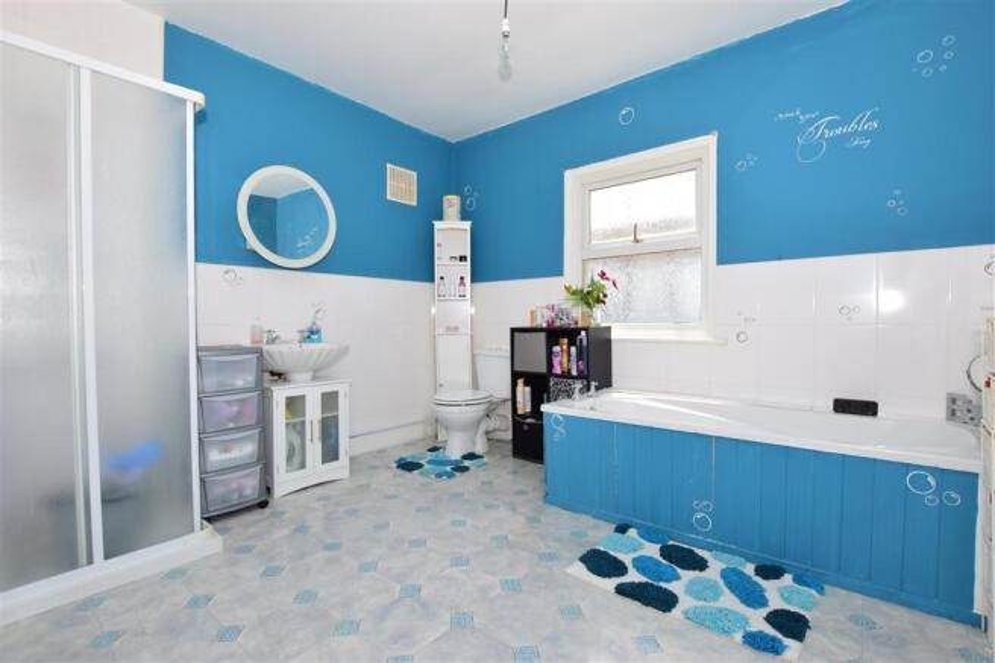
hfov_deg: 100.4
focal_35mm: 15
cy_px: 332
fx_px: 414
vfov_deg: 77.3
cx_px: 498
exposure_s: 1/200
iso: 400
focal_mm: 10
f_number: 8
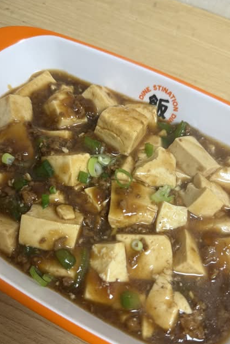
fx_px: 278
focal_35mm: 29
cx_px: 122
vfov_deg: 63.4
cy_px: 194
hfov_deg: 45.0
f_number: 1.78
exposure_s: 1/60
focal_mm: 6.76
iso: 160
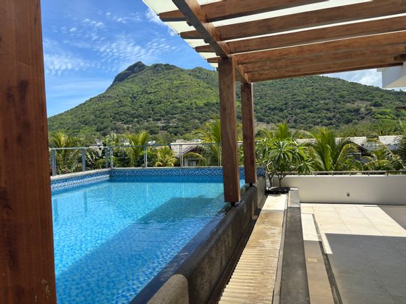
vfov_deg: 53.1
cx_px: 203
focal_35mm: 26
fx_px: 305
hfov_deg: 67.3
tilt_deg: -2.0
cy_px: 152
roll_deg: +2.6
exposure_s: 1/3106
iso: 50
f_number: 1.6
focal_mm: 5.96
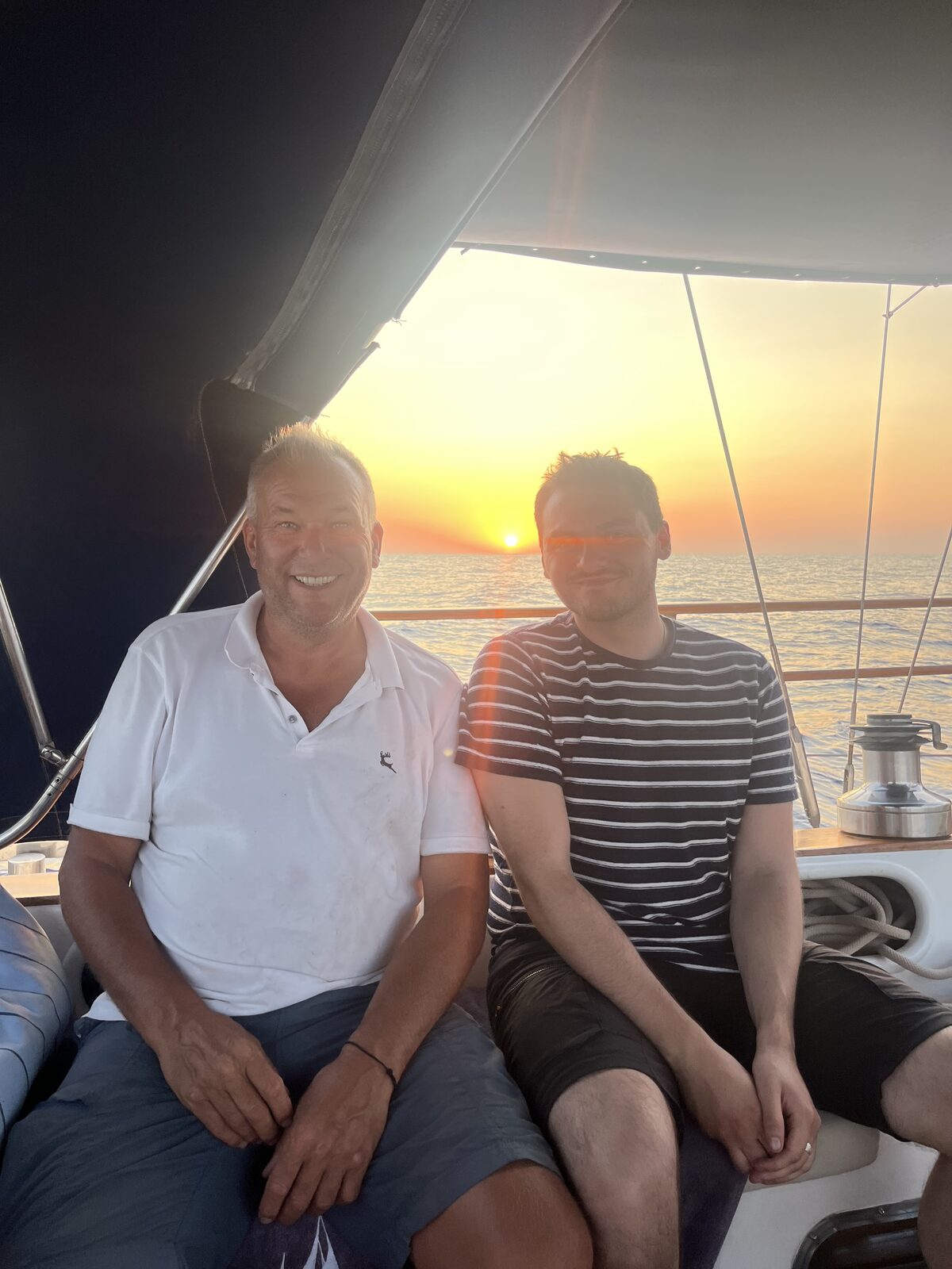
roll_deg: -0.1
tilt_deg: -4.4
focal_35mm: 26
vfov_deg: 67.3
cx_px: 476
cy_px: 634
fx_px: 953
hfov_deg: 53.1
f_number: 1.6
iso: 40
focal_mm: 5.1
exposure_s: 1/122
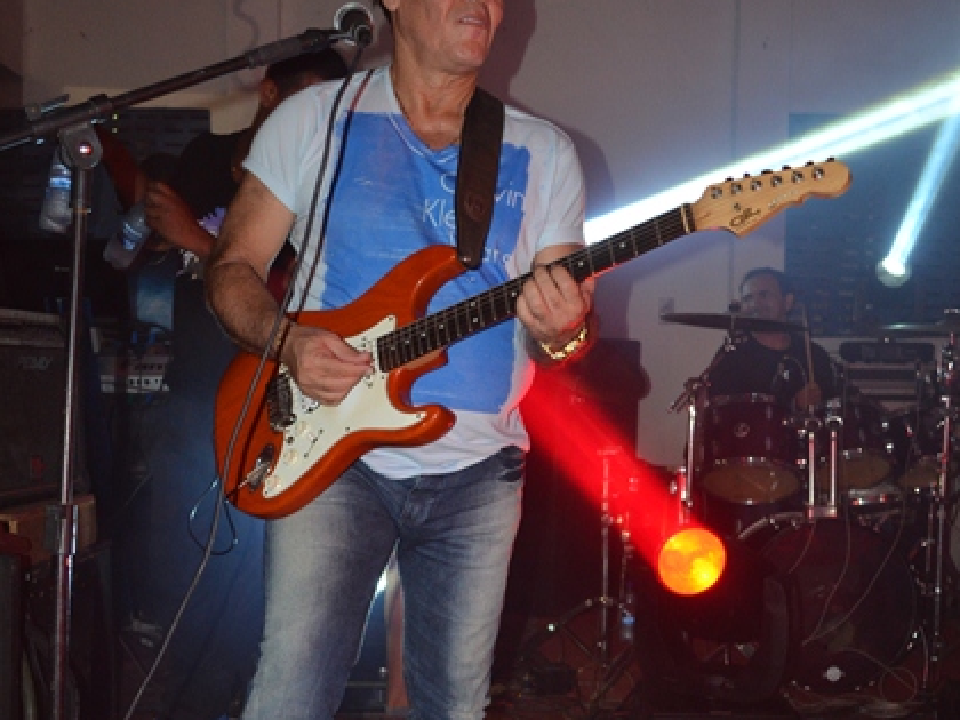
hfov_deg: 42.9
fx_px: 1220
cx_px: 483
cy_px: 491
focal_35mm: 44
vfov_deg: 32.5
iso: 1000
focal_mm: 20
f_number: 3.8
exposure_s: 1/60
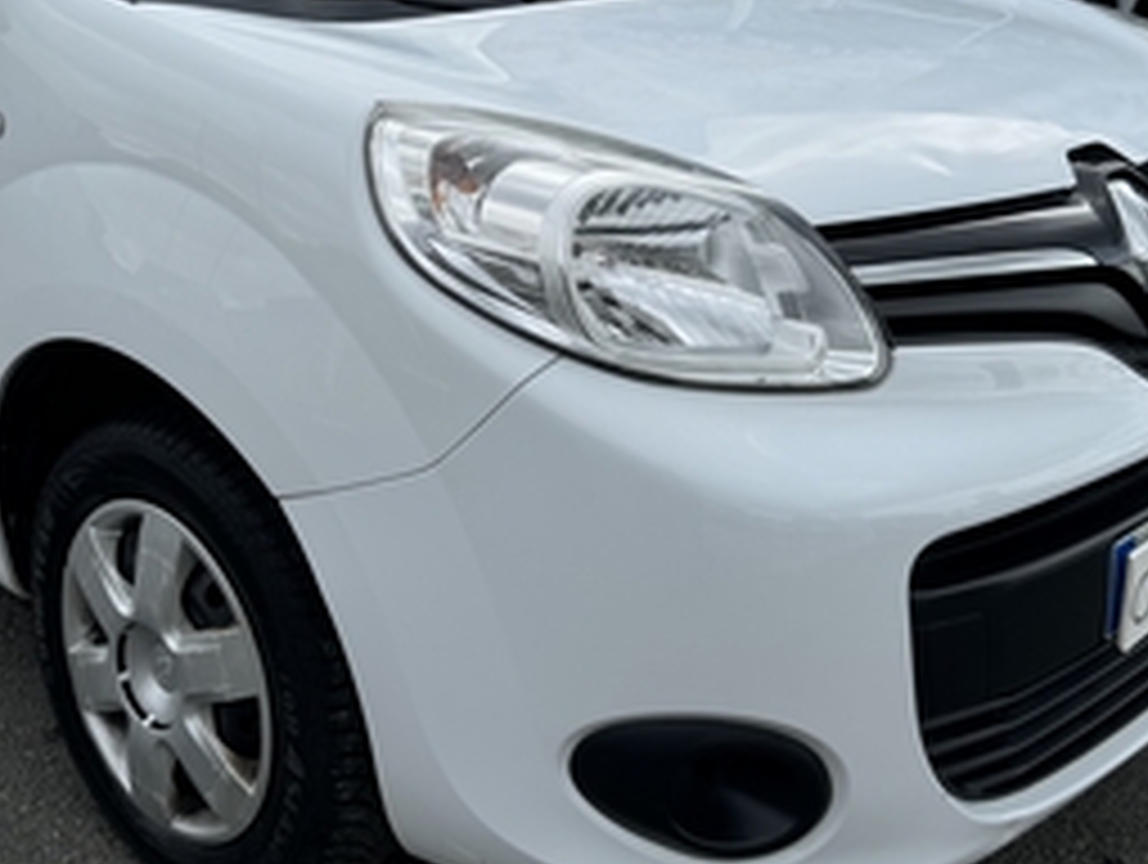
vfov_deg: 29.6
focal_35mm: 48
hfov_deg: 39.1
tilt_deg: -11.2
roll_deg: +1.6
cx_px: 365
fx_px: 1594
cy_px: 164
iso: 80
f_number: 1.78
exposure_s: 1/3802
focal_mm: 6.76
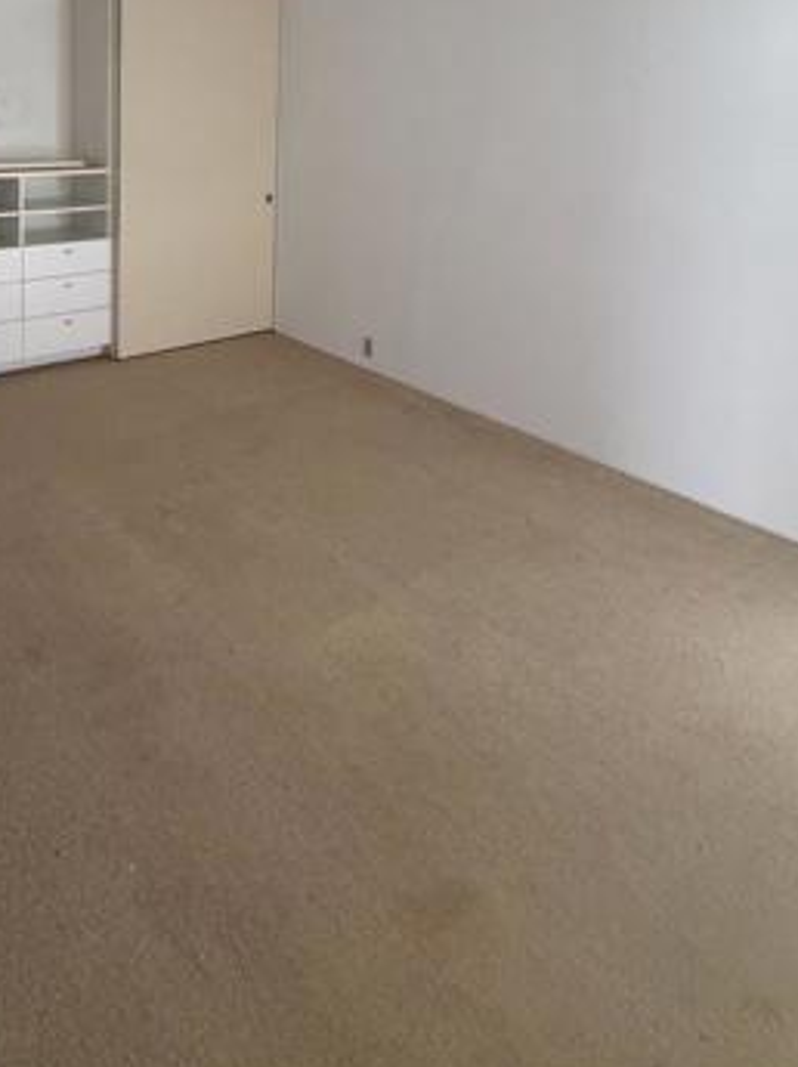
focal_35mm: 26
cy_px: 167
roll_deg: -1.0
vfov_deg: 60.1
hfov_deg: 50.9
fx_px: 801
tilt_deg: -6.3
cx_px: 204
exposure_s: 1/67
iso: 320
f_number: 2.2
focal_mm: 2.22
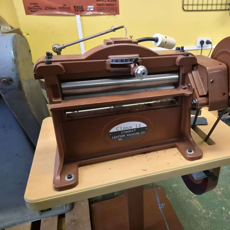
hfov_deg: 56.2
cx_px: 152
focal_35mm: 28
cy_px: 116
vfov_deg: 57.3
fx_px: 210
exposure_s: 1/100
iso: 1250
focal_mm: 5.4
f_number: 1.8
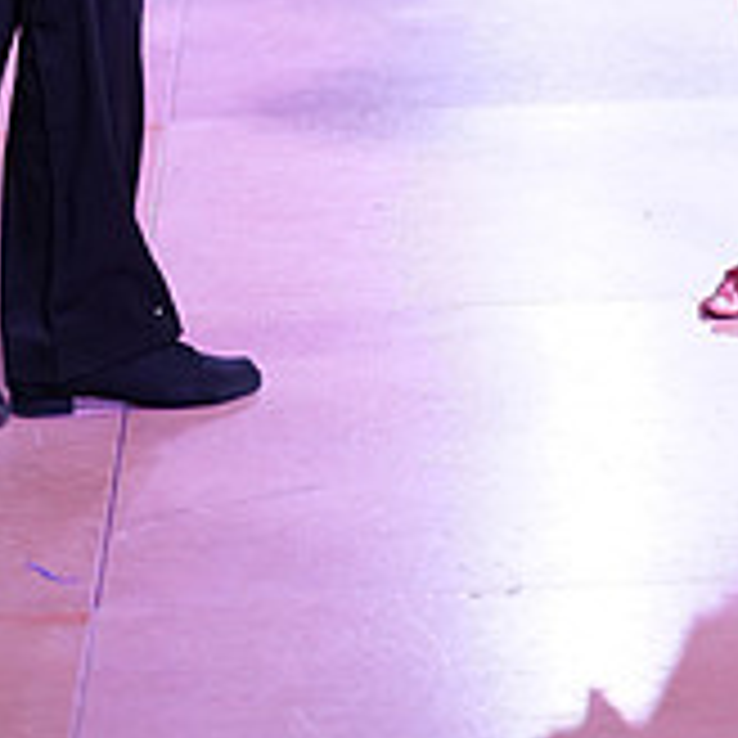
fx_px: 5065
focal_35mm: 210
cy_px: -400
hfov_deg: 8.3
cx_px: 506
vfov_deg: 8.1
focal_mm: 70
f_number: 2.8
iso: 2000
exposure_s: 1/500
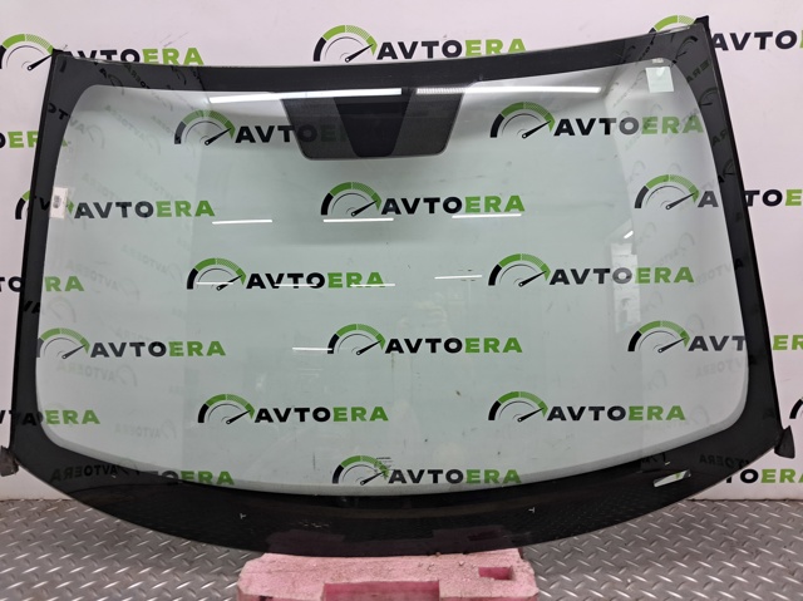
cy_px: 300
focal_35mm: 27
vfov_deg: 51.3
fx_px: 626
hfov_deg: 65.4
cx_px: 402
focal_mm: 4
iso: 100
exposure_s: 1/50
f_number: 1.8
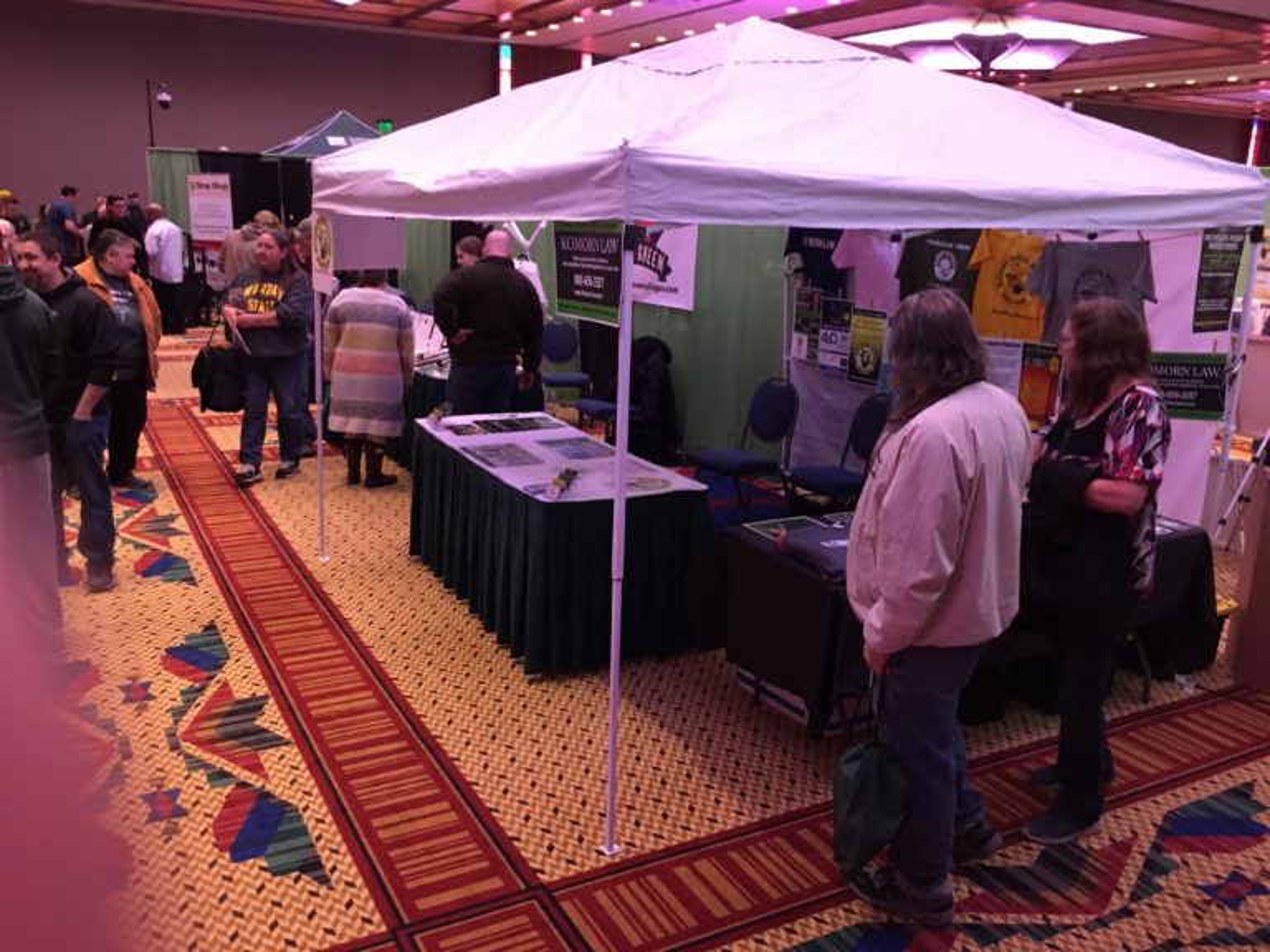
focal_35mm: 29
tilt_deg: -13.2
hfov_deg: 61.7
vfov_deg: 48.2
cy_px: 476
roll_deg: -1.3
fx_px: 1064
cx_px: 635
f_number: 2.2
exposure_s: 1/30
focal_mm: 4.15
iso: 200
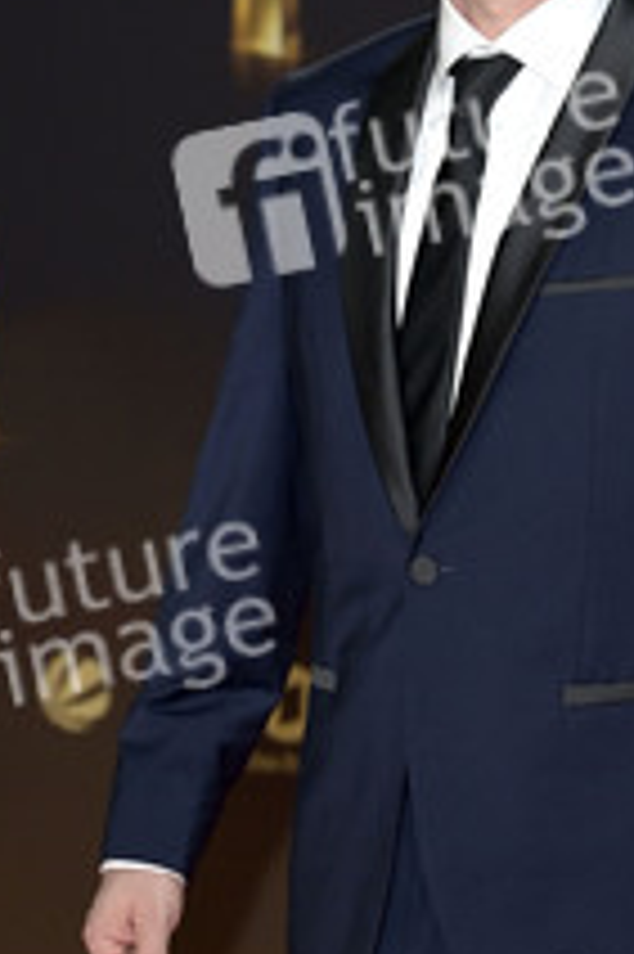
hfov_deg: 6.0
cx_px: 535
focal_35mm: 230
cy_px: 405
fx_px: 6085
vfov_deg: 9.0
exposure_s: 1/250
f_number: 6.3
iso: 800
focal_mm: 122
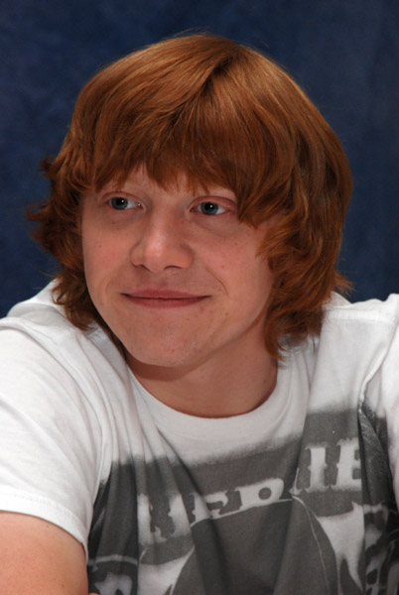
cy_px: 298
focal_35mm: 180
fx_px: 2982
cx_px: 200
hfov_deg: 7.7
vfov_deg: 11.4
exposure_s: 1/60
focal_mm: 120
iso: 400
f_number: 5.6
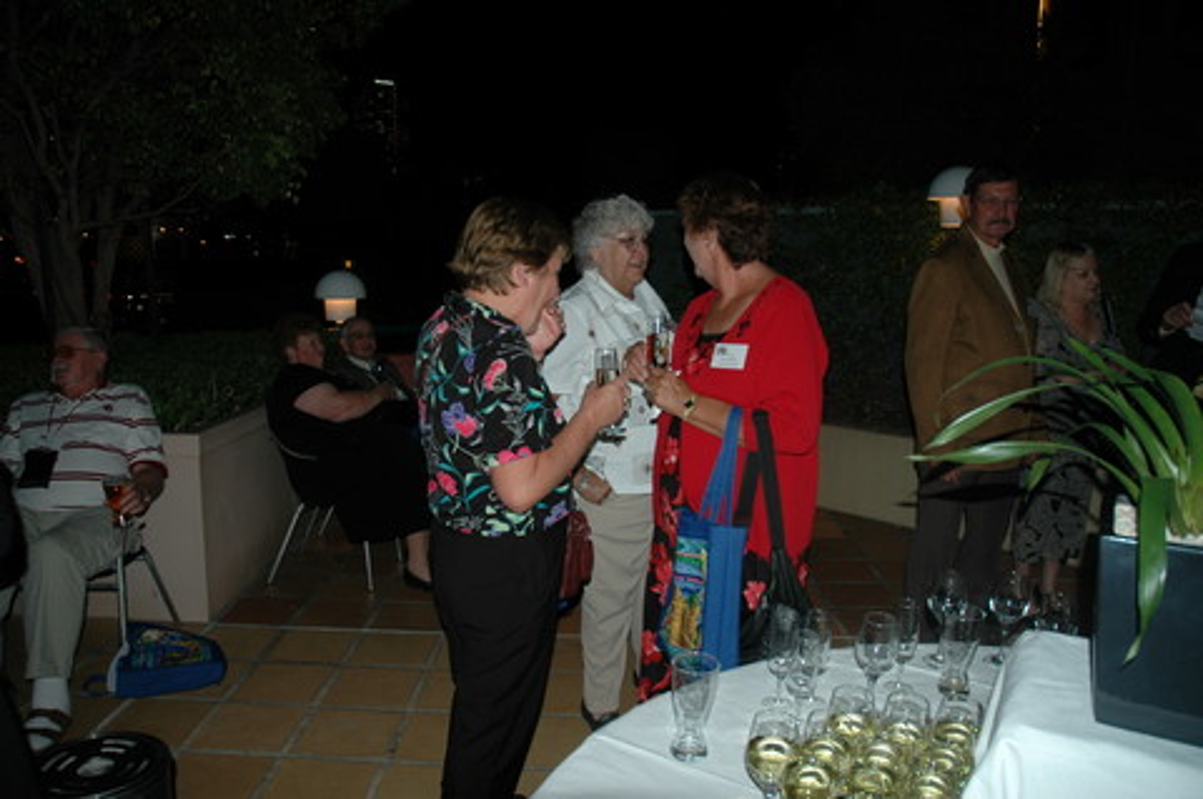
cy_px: 400
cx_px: 602
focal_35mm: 27
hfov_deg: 67.4
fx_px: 901
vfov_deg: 47.8
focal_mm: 18
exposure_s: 1/60
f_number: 3.5
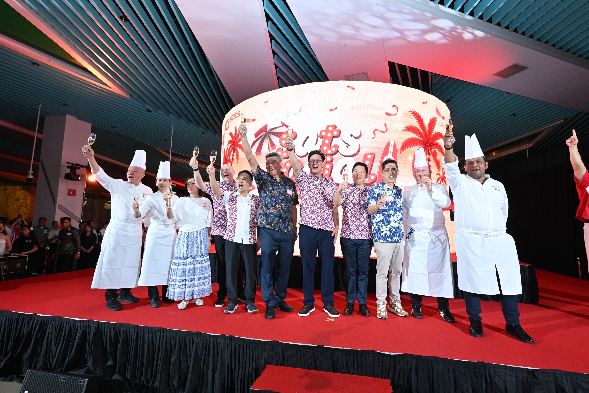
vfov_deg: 70.4
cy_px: 196
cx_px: 294
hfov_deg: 93.3
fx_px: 278
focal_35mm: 17
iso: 2000
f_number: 5.6
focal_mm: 17
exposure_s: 1/125
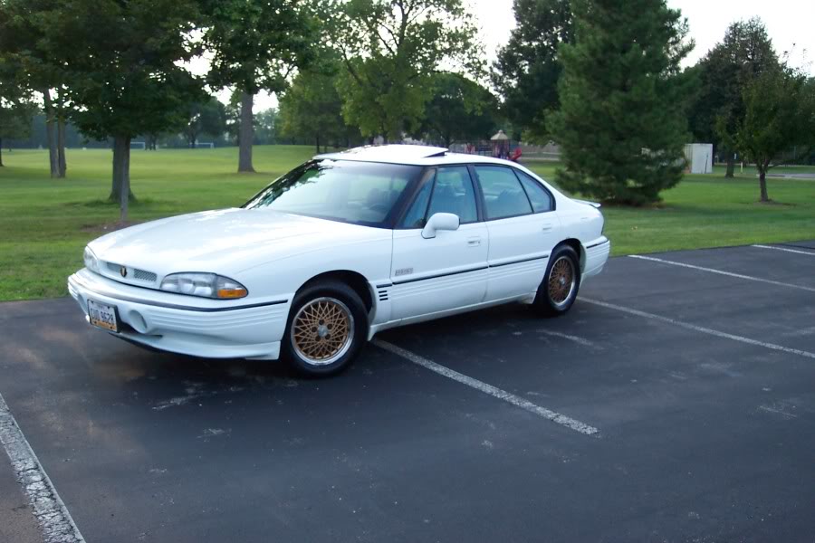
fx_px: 860
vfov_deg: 35.1
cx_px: 408
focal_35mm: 38
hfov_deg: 50.7
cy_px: 272
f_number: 2.8
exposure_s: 1/350
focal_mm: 8
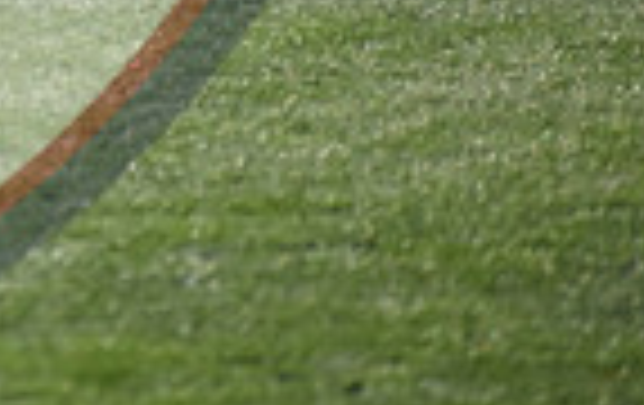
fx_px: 25024
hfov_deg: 1.5
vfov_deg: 0.9
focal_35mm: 1423
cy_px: -398
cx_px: -612
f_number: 6.3
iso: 400
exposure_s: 1/1600
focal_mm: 230
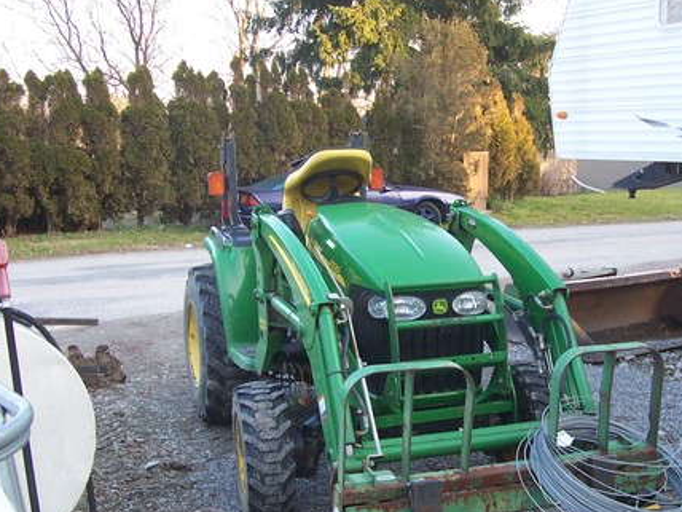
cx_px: 413
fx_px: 926
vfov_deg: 30.8
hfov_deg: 40.2
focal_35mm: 47
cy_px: 308
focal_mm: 5.6
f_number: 2.8
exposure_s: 1/90
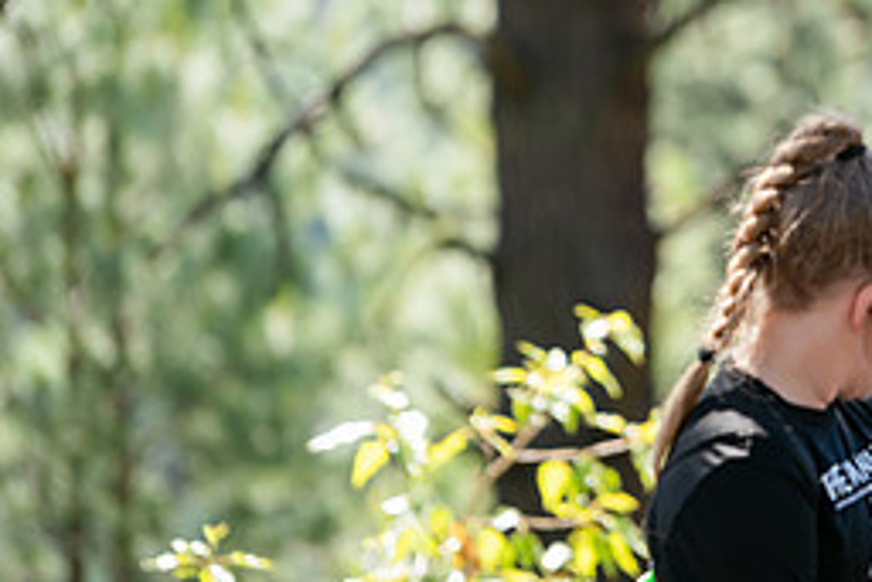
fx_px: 10978
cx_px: 937
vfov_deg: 3.0
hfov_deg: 4.5
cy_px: 80
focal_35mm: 453
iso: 400
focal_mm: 200
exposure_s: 1/500
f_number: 4
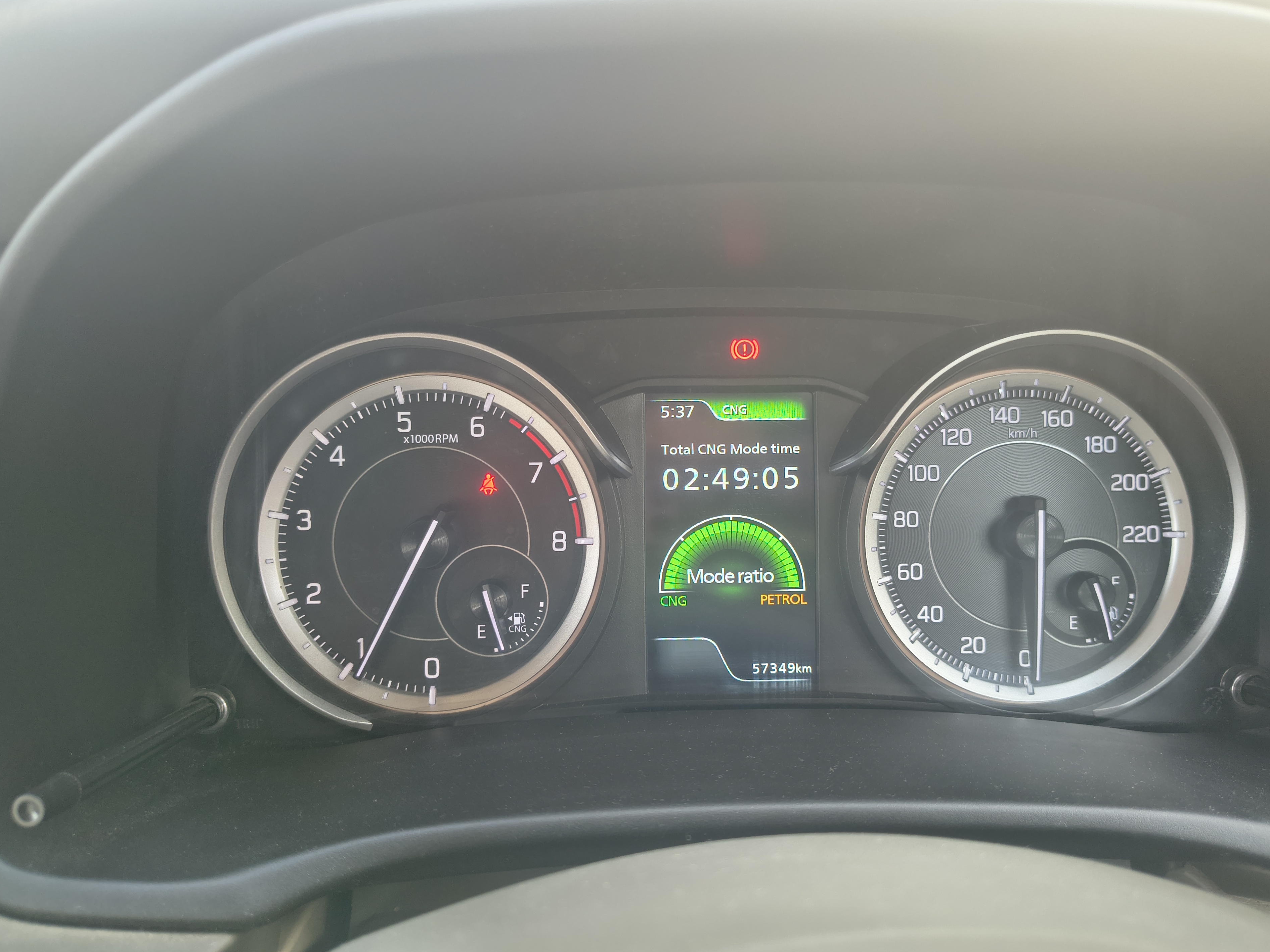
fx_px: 954
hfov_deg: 67.3
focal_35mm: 26
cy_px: 492
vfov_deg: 53.1
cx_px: 669
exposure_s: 1/100
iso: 351
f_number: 1.8
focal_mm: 5.56
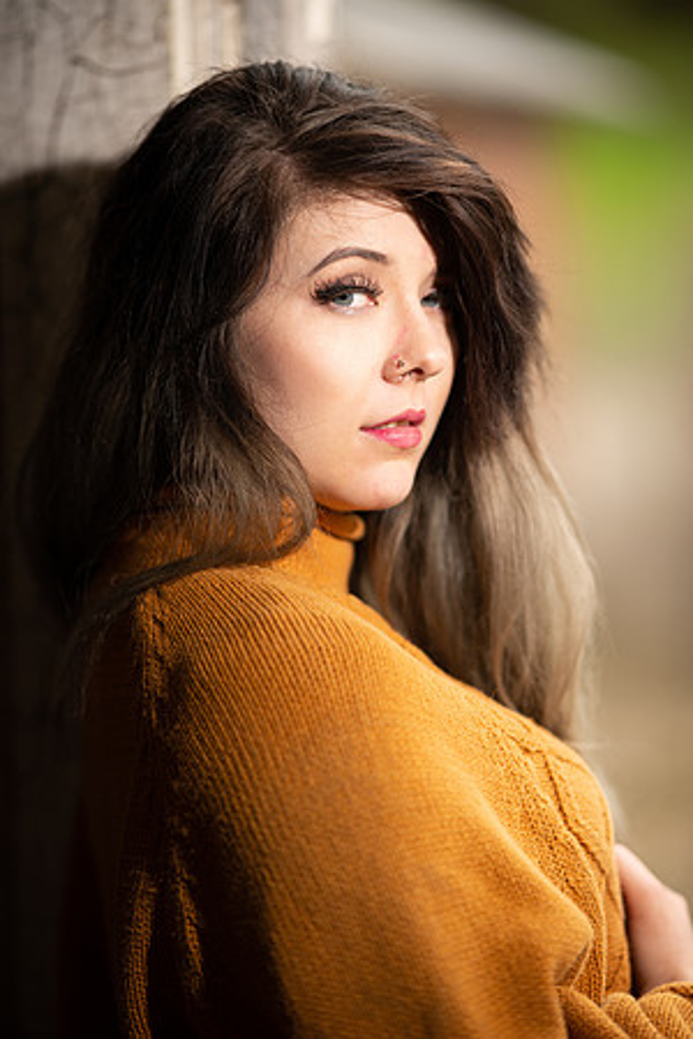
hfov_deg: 13.0
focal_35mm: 105
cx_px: 346
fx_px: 3032
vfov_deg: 19.5
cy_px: 520
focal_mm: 105
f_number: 1.8
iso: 100
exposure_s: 1/1250
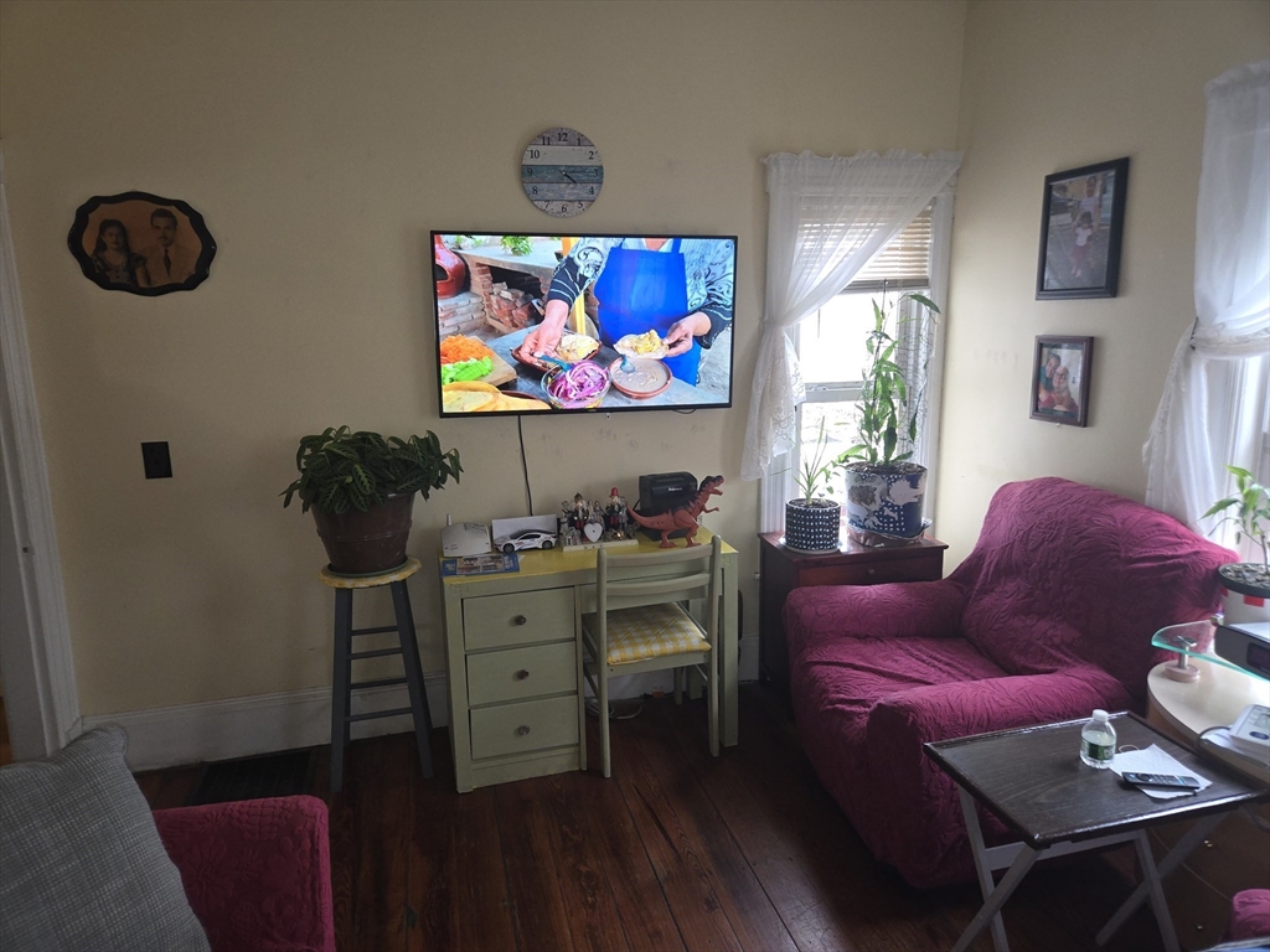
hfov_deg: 73.9
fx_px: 844
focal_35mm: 23
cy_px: 476
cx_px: 635
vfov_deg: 58.9
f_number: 1.8
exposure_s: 1/60
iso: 100
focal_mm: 5.4
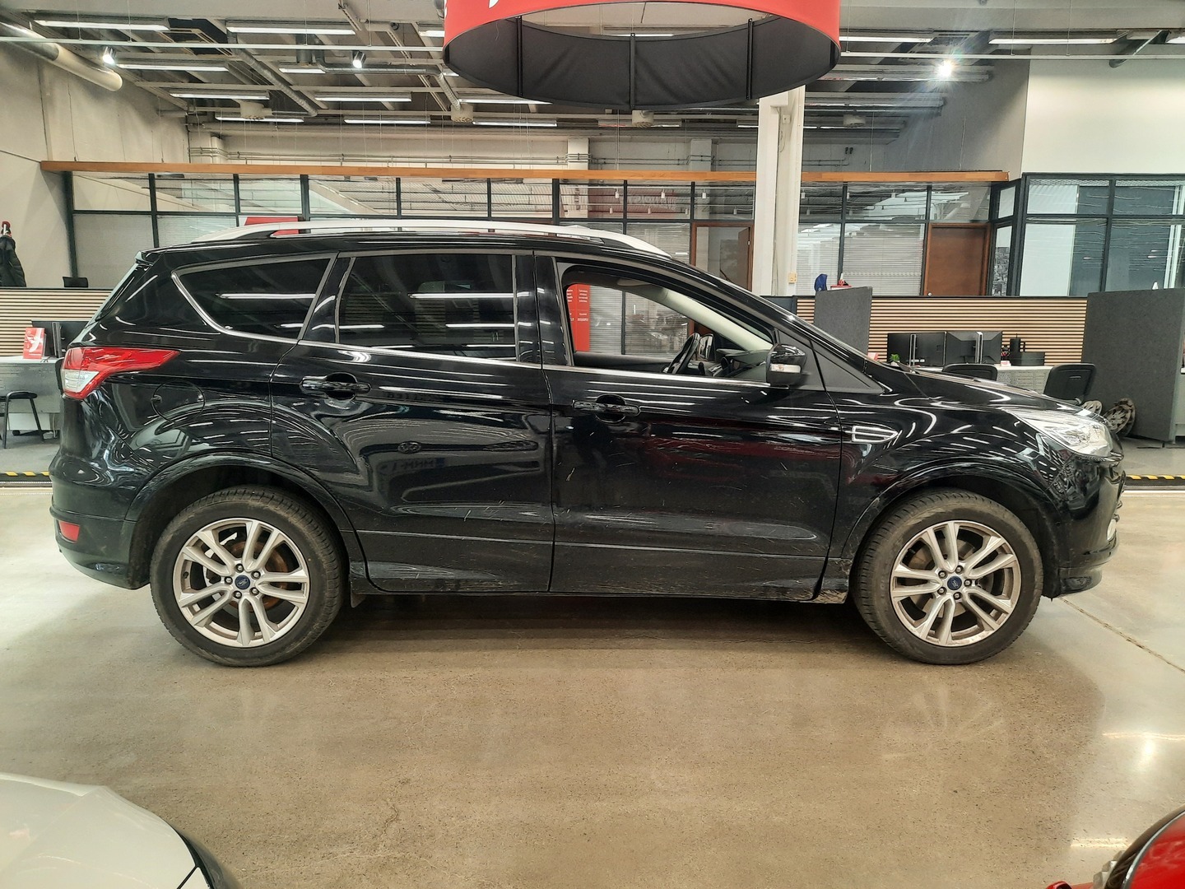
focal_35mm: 25
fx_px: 856
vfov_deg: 54.9
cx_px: 592
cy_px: 444
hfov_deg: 69.4
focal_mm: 4.6
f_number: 2
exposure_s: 1/50
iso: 250
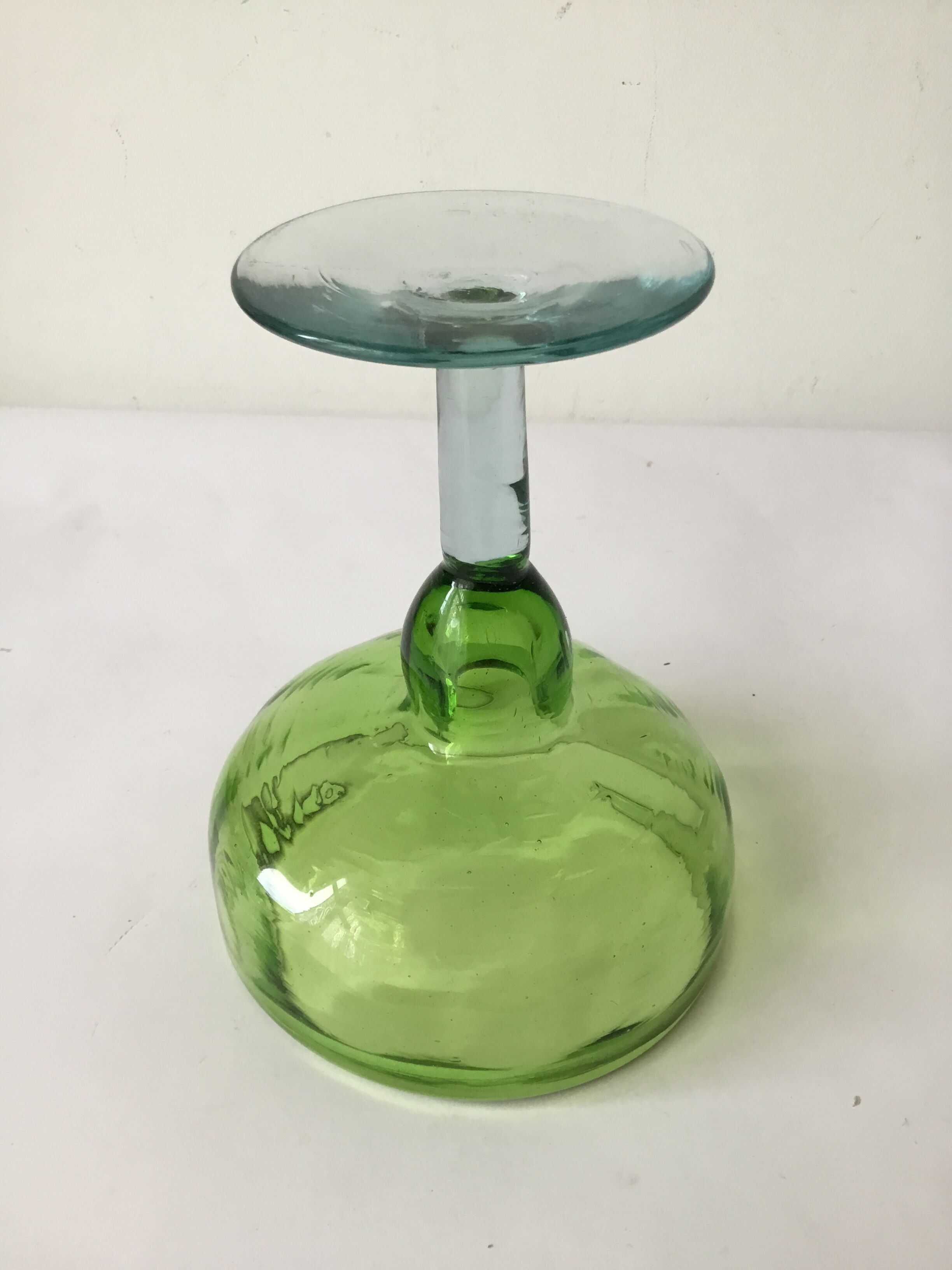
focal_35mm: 31
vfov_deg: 58.4
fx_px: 1137
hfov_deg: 45.4
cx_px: 476
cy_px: 635
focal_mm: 3.3
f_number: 2.4
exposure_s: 1/33
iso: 25
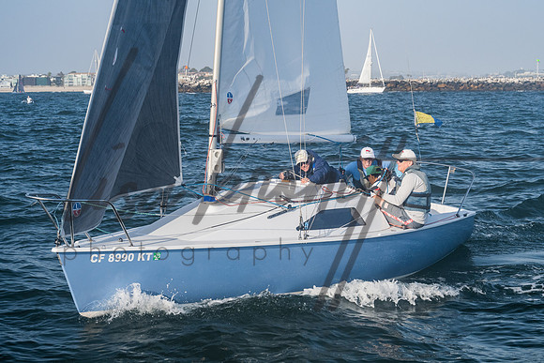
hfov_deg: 24.0
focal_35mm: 85
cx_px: 324
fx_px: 1280
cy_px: 161
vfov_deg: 16.1
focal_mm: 71
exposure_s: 1/800
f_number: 8
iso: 400
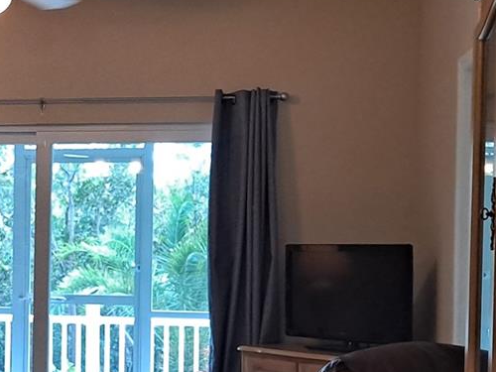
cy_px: 280
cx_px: -59
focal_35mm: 80
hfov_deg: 22.9
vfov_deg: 18.3
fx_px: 1146
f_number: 2
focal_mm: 4.6
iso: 125
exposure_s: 1/60
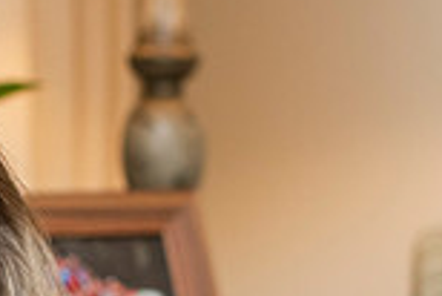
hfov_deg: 7.5
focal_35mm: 272
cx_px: -179
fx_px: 3343
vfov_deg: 5.0
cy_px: 430
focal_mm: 58
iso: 400
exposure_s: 1/160
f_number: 3.5
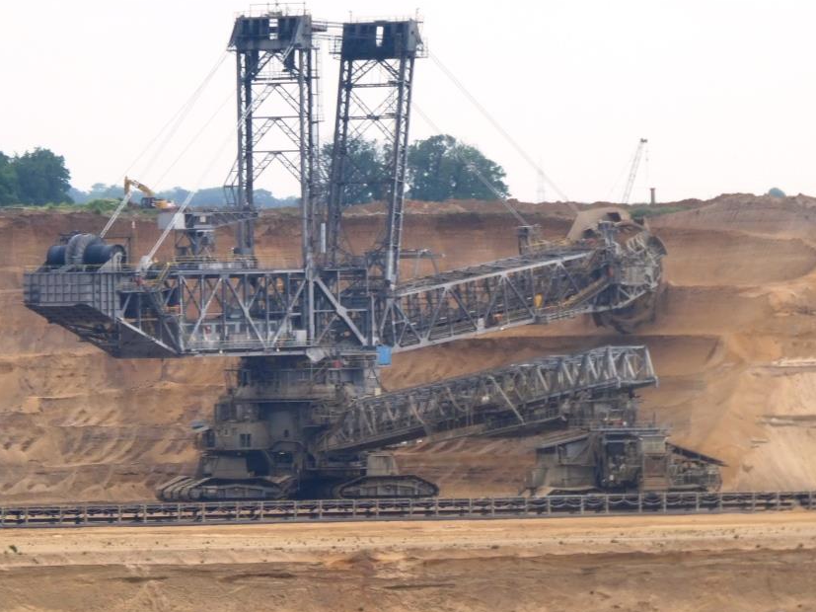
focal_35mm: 462
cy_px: 262
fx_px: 10889
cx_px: 360
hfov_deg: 4.3
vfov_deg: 3.2
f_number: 6
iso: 80
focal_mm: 66.8
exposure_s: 1/125
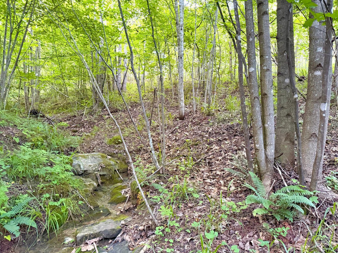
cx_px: 175
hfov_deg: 69.4
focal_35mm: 25
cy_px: 123
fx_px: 244
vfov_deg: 54.9
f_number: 1.78
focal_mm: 6.76
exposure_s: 1/45
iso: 800
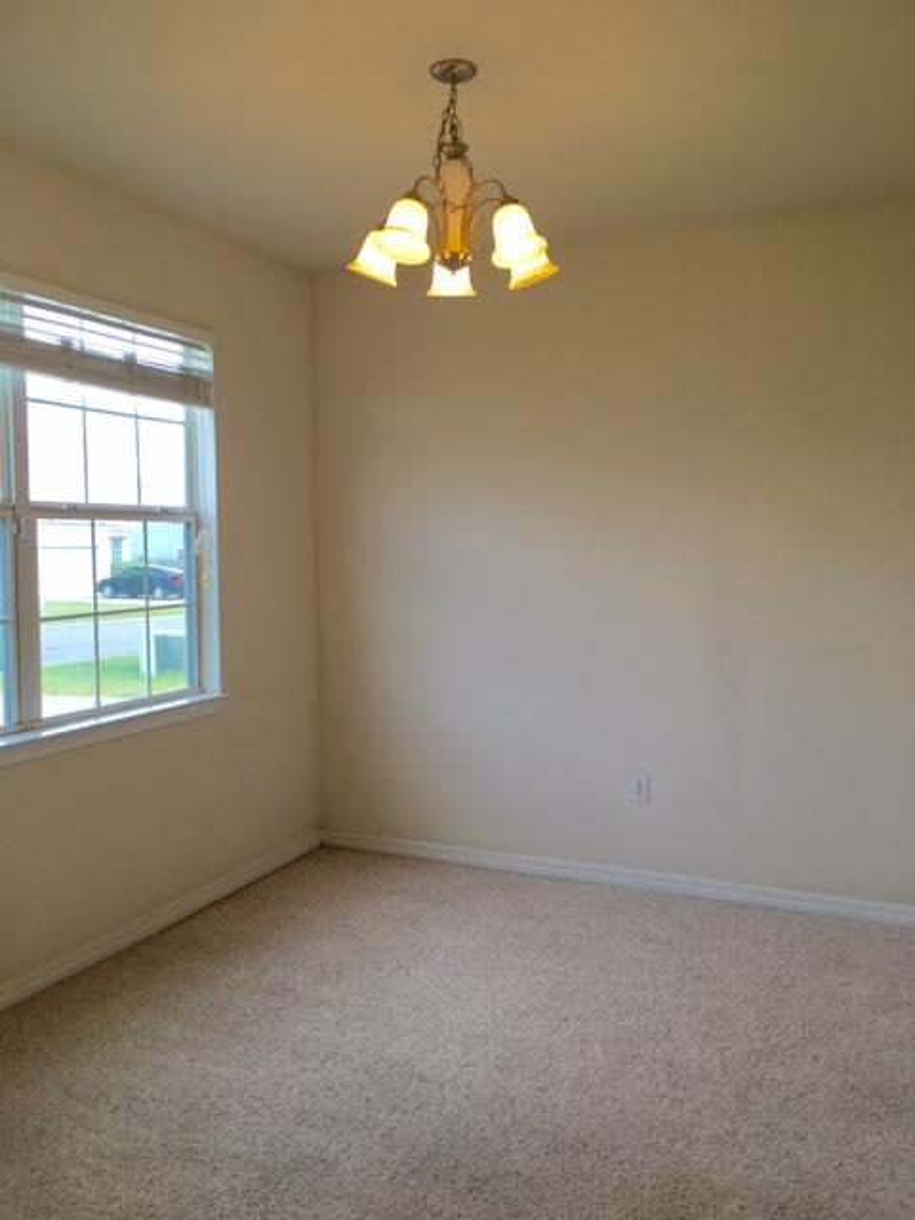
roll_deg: +1.0
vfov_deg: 61.7
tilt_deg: -2.1
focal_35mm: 29
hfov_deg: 48.2
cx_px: 458
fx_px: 1022
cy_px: 610
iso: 32
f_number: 2.2
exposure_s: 1/120
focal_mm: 4.15
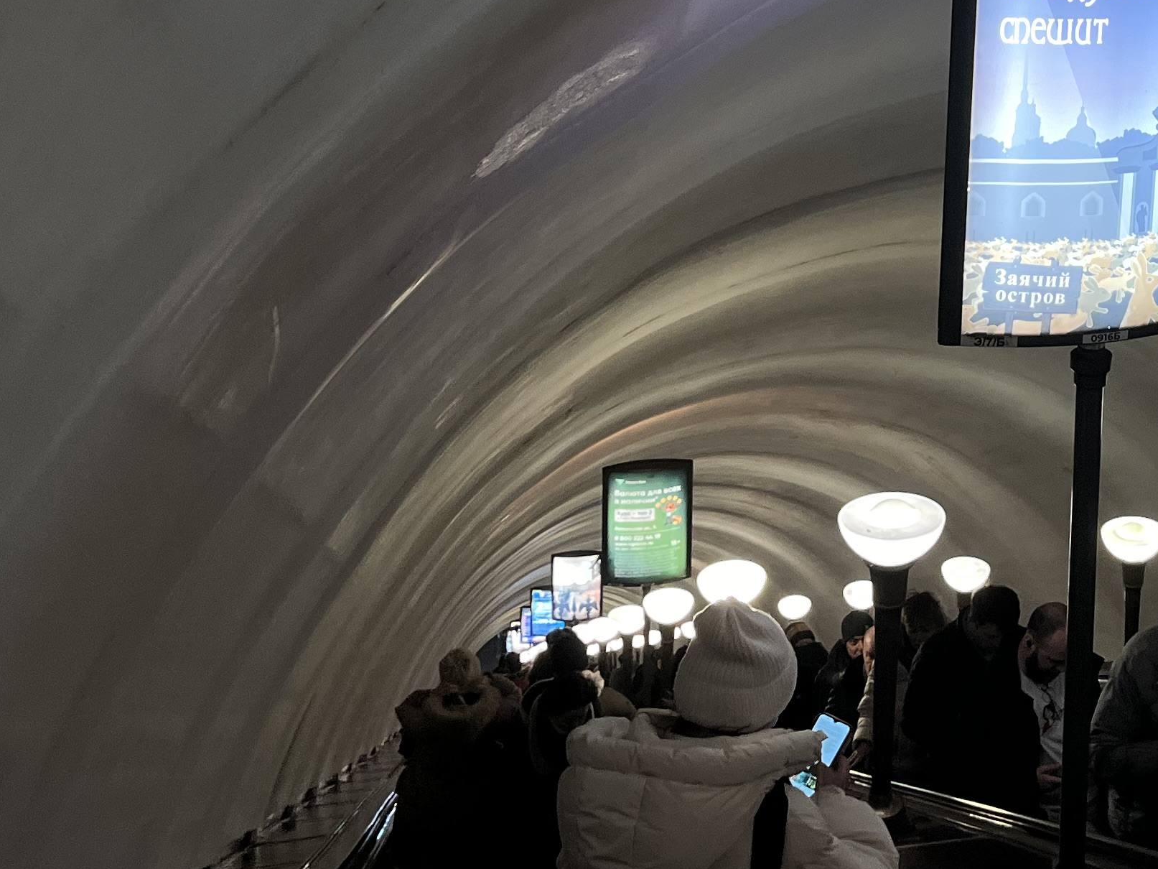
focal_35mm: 65
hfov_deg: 28.5
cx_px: 1065
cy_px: -37
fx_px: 2175
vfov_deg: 21.6
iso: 125
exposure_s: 1/100
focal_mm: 5.1
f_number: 1.6
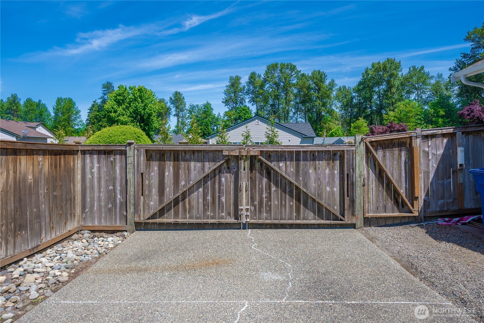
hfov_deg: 73.7
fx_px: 323
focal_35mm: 24
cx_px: 242
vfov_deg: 53.2
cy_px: 162
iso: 80
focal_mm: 24
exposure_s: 1/250
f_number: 7.1
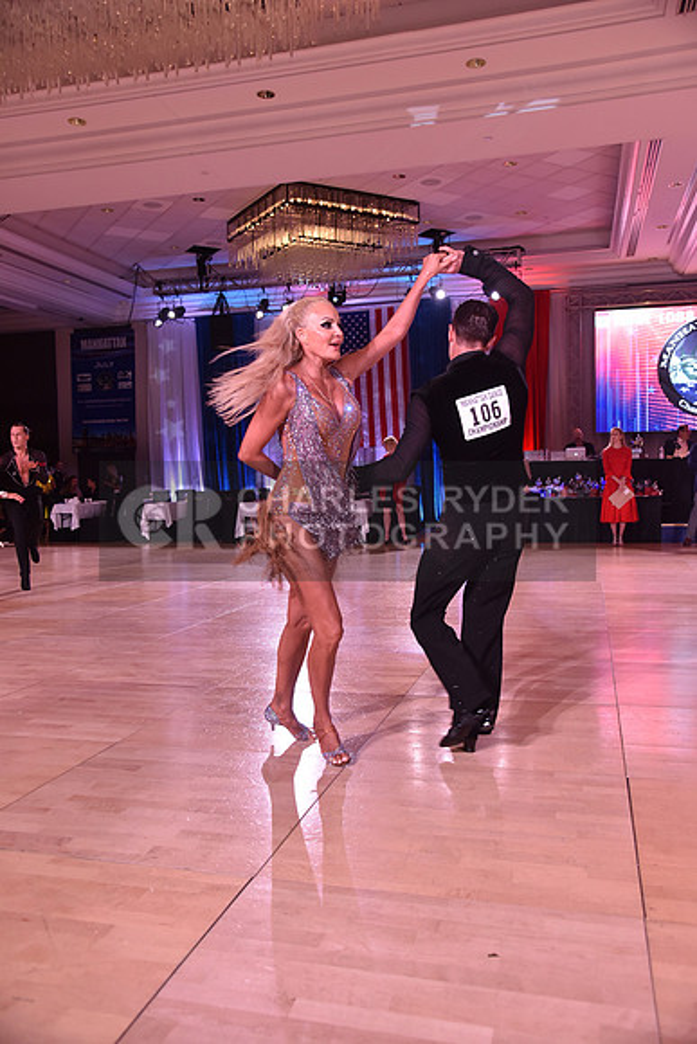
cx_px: 348
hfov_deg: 43.6
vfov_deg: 61.9
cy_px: 522
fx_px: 871
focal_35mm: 30
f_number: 4.5
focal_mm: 30
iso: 1250
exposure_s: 1/250
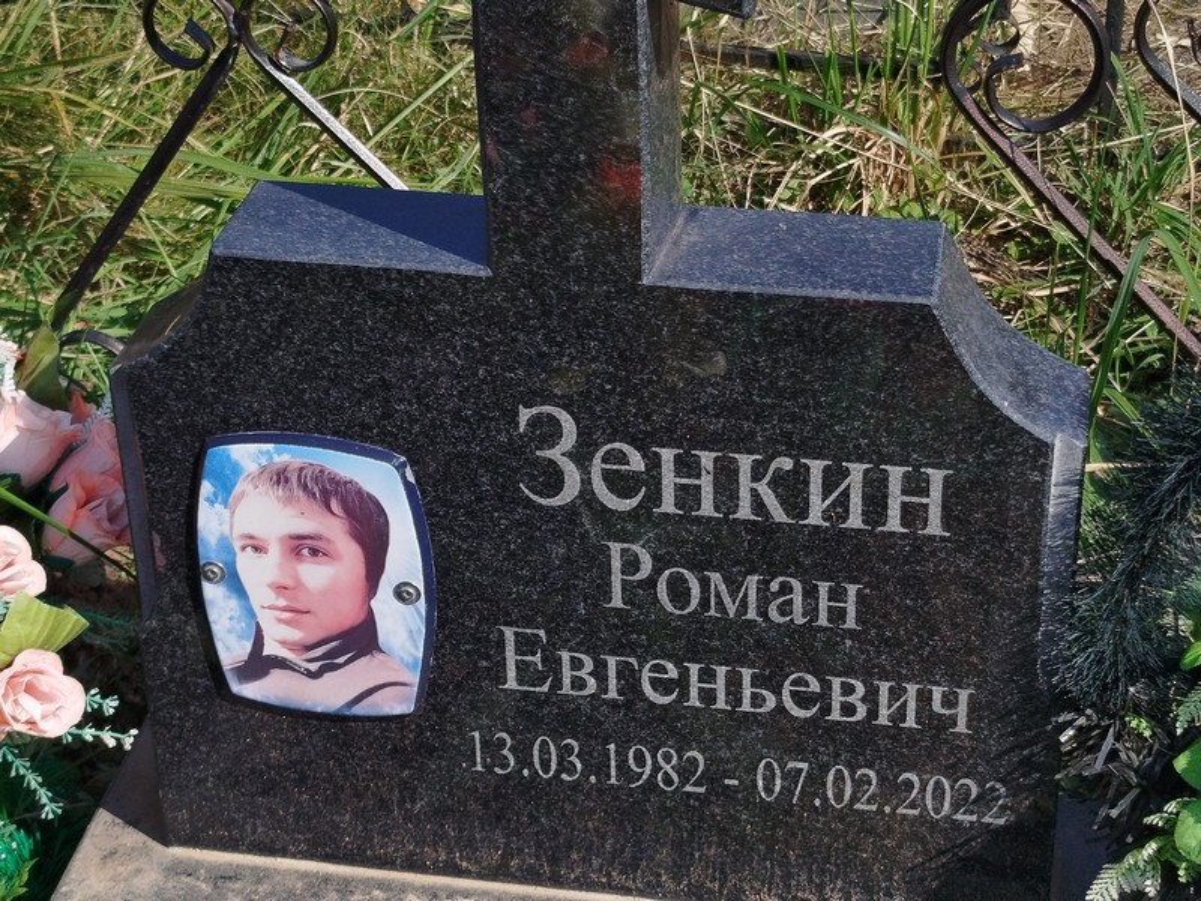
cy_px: 450
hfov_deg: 71.6
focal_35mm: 24
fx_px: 833
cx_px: 600
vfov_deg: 56.8
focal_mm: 5.31
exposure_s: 1/881
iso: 50
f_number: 1.7
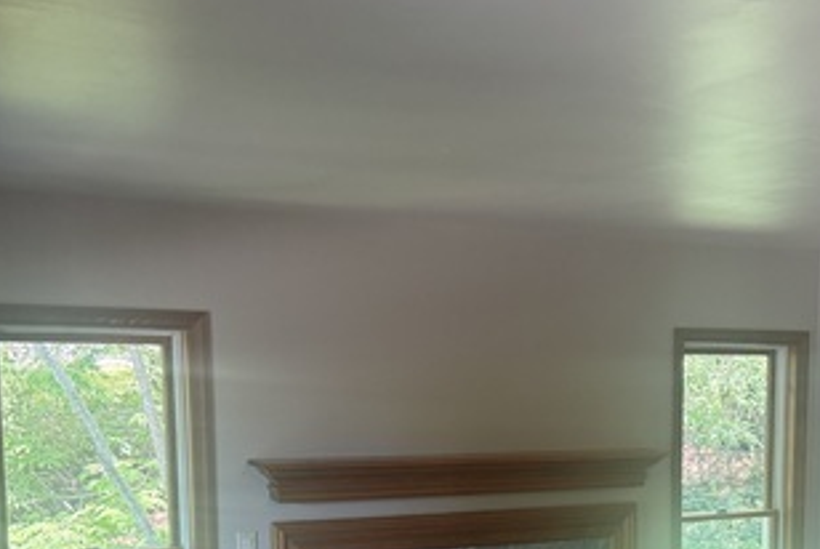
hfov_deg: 36.3
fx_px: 1231
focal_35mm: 54
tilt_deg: -6.6
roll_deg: +0.0
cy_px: 533
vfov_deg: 24.1
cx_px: 576
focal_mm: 6.76
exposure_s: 1/60
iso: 200
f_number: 1.78
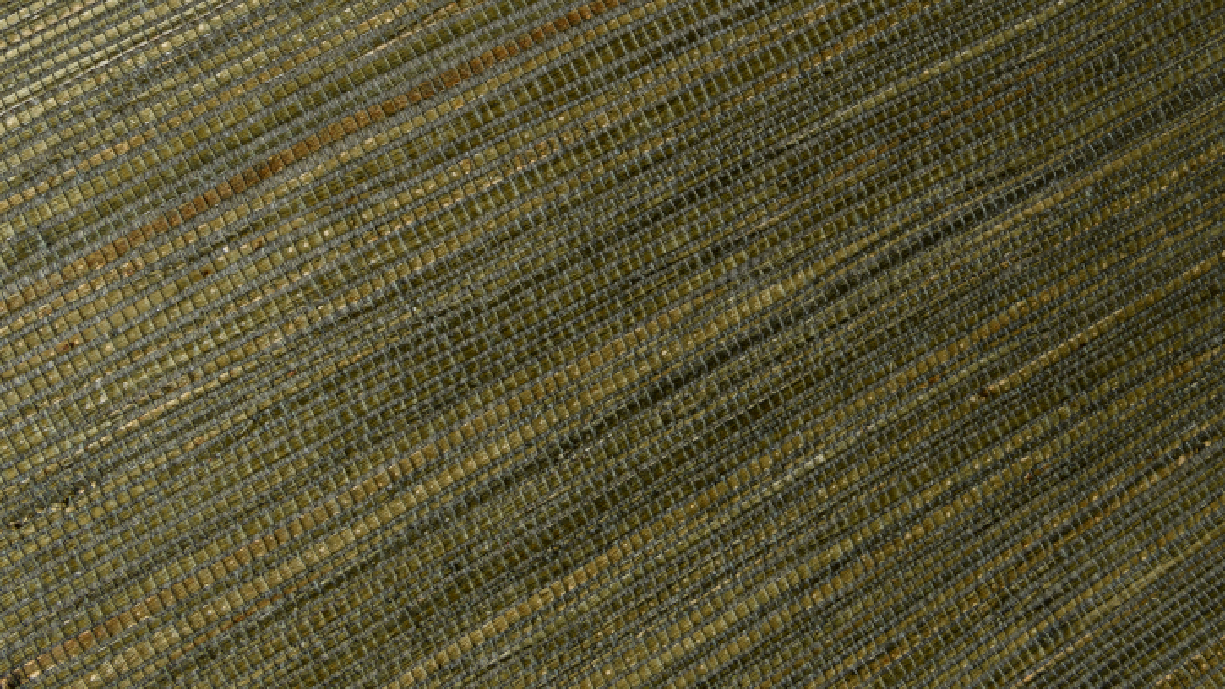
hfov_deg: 27.2
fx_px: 2534
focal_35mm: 78
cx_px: 661
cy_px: -82
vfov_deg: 15.1
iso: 100
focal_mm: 36
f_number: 18
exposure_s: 1/160
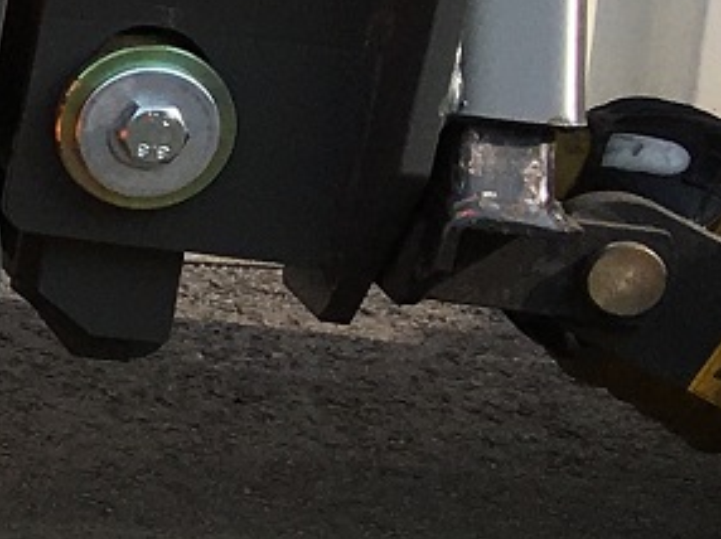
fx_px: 4058
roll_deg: +0.7
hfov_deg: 8.3
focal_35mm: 195
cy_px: 227
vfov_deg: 7.6
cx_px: -1578
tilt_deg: -10.8
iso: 25
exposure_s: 1/1241
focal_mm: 4.15
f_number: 2.2
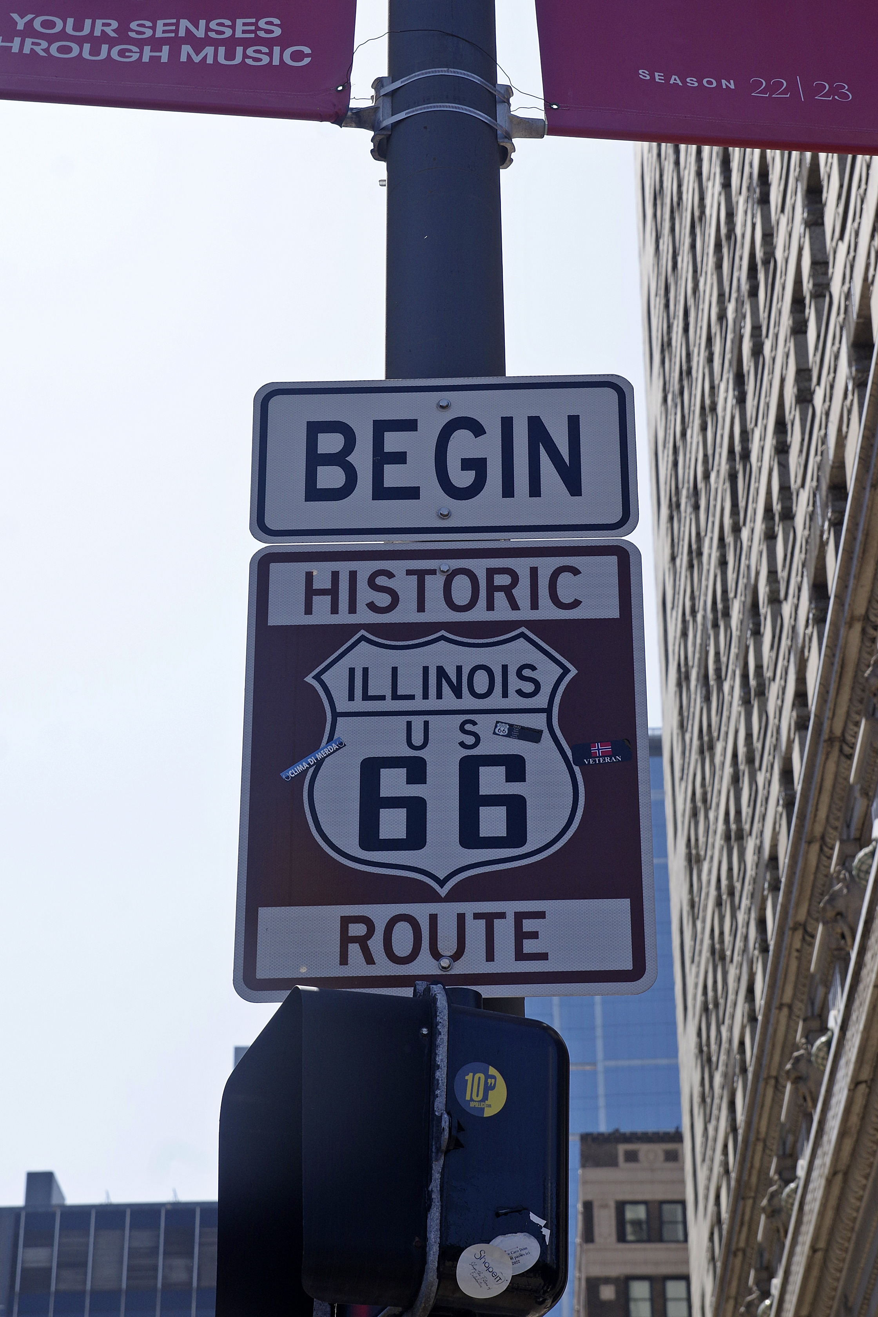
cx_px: 439
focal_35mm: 75
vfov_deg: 27.0
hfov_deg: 18.2
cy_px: 658
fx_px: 2744
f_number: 5.6
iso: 400
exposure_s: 1/800
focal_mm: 50
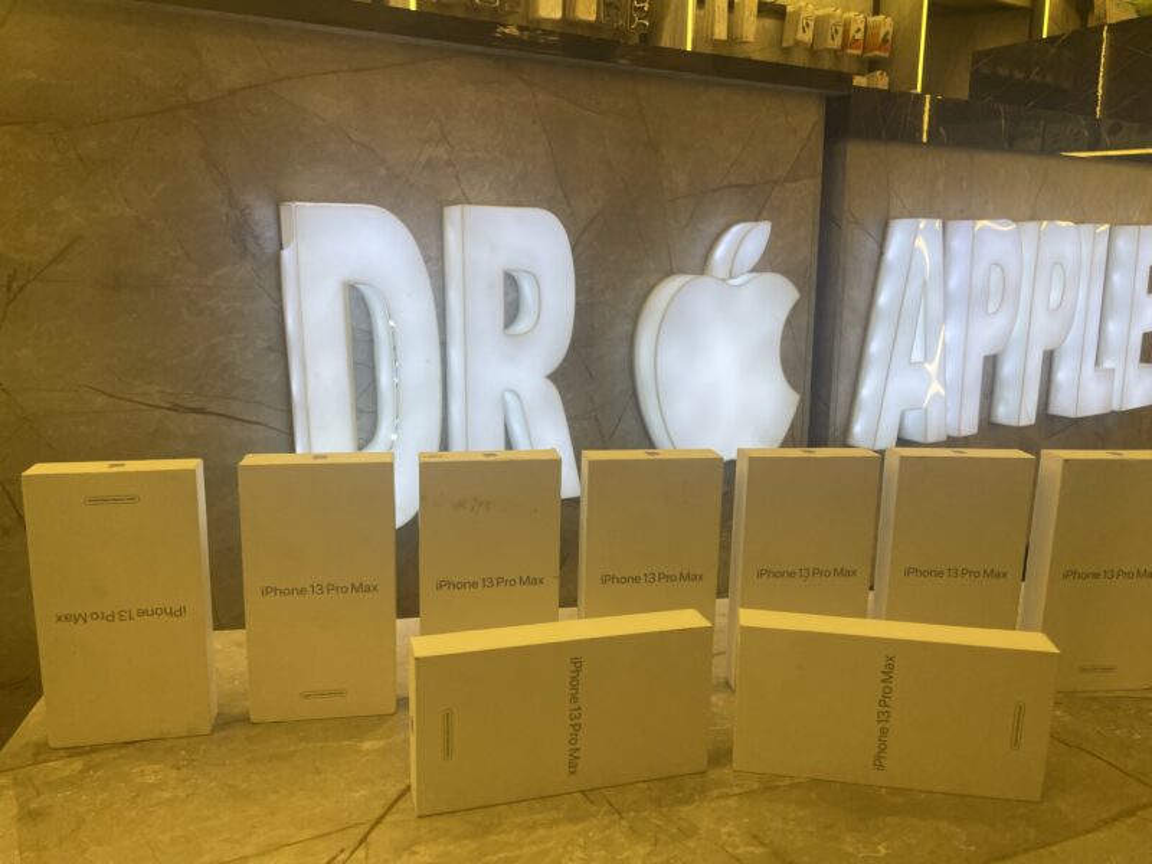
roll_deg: -0.2
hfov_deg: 67.3
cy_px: 432
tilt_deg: -11.9
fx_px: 865
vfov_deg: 53.1
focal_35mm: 26
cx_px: 576
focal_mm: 4.2
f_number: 1.6
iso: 32
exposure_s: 1/125
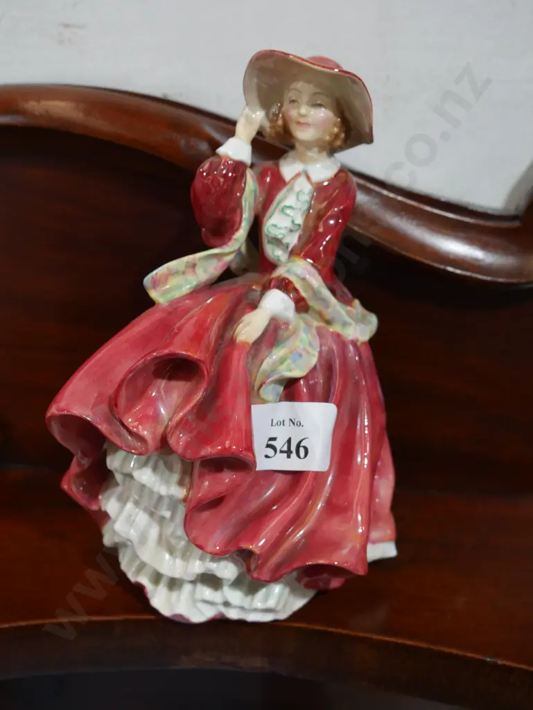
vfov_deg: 39.6
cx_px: 266
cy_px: 355
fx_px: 985
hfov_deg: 30.3
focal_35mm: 48
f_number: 5.2
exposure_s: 1/60
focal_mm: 24
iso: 640
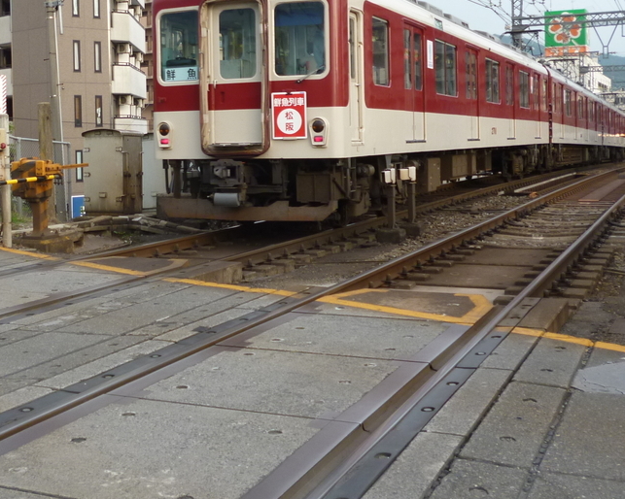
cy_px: 154
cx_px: 221
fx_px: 943
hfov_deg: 36.4
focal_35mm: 51
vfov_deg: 29.4
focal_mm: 5
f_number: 3.1
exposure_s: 1/250
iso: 125
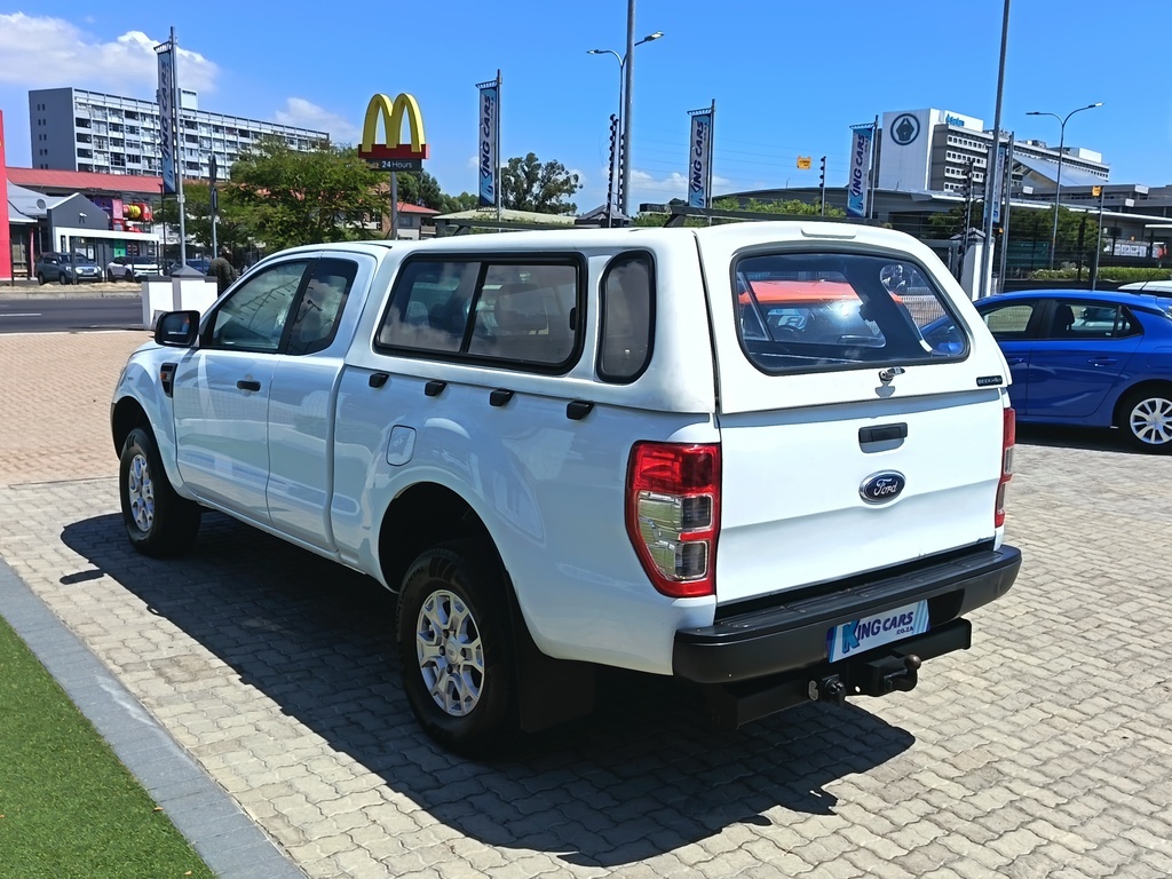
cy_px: 440
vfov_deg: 42.9
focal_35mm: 33
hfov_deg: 55.4
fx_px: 1117
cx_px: 586
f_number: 1.75
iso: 100
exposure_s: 1/977
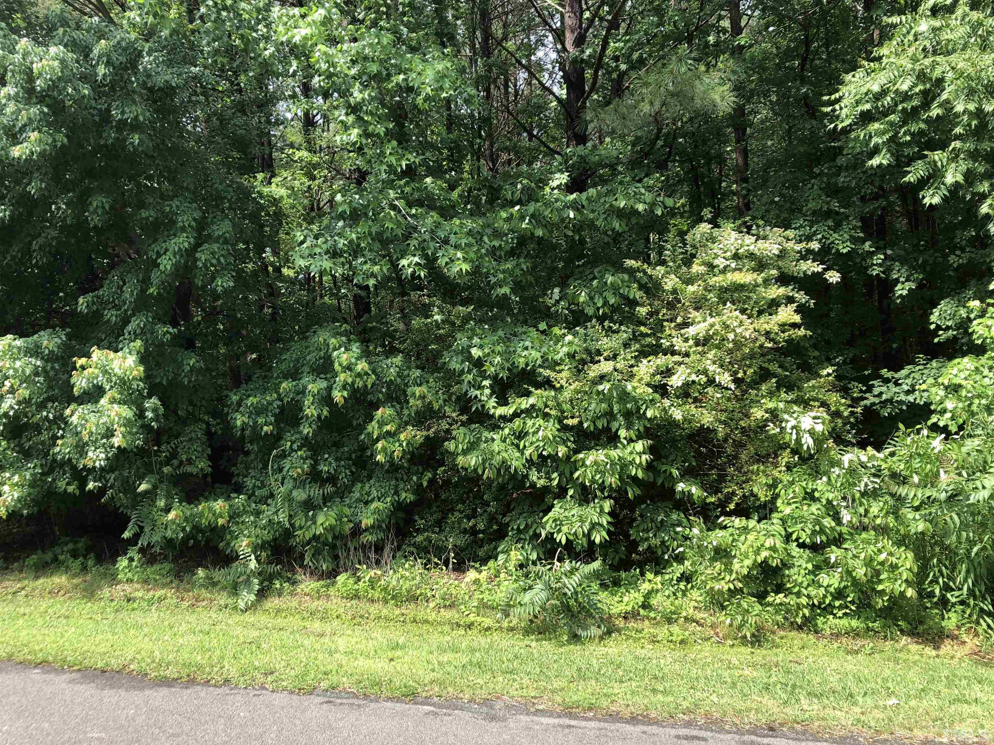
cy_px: 372
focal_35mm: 28
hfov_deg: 63.4
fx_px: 804
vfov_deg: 49.7
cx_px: 497
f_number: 1.8
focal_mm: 3.99
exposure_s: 1/337
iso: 20
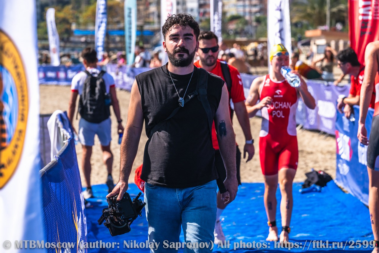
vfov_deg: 9.5
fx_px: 1526
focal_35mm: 145
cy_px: 126
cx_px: 190
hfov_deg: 14.2
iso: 200
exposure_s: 1/800
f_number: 7.1
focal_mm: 145
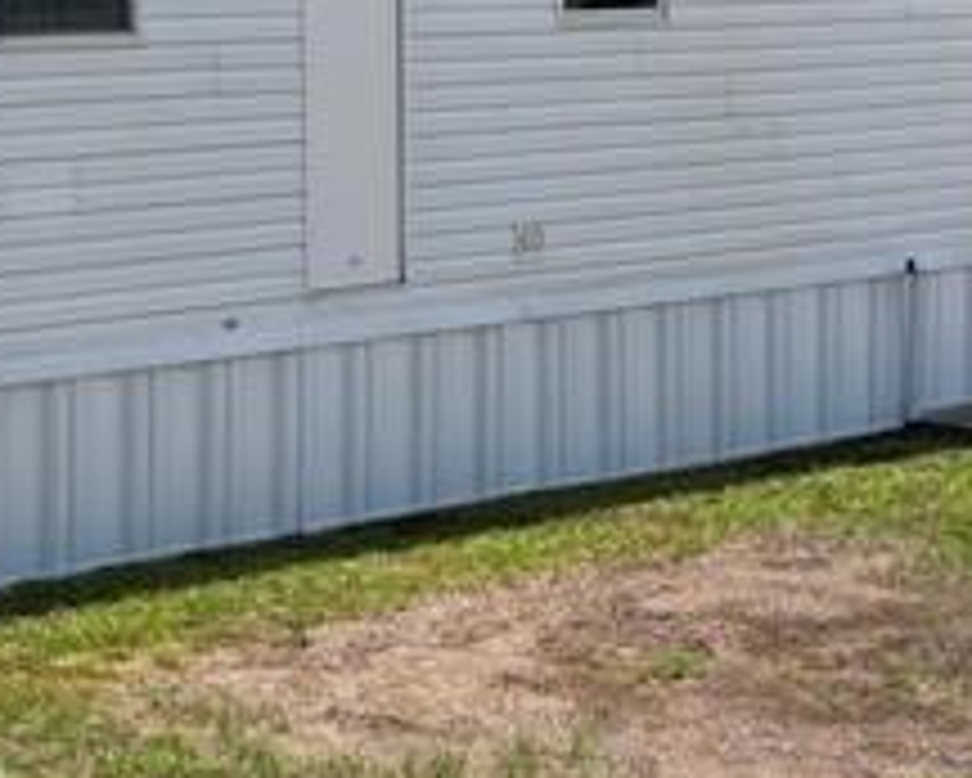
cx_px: 508
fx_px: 3195
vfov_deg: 13.8
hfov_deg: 17.3
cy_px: 180
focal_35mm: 111
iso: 150
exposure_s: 1/4000
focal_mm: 6.72
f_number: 1.7
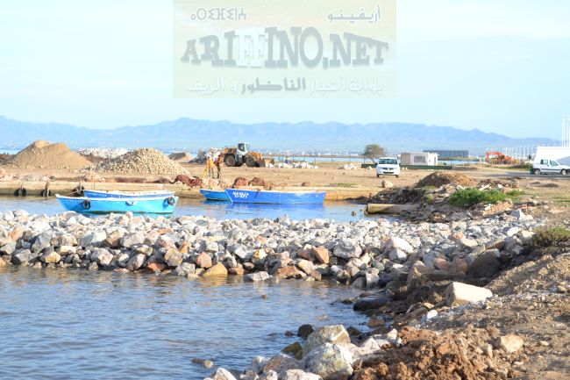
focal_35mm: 82
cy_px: 190
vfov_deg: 16.5
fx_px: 1306
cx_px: 285
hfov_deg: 24.6
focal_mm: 55
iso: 100
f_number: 7.1
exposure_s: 1/200
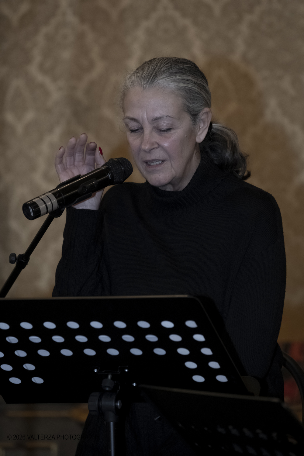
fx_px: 1305
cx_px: 152
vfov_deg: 19.8
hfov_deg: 13.3
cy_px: 228
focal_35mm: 103
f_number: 4
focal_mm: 68.7
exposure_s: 1/150
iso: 3200
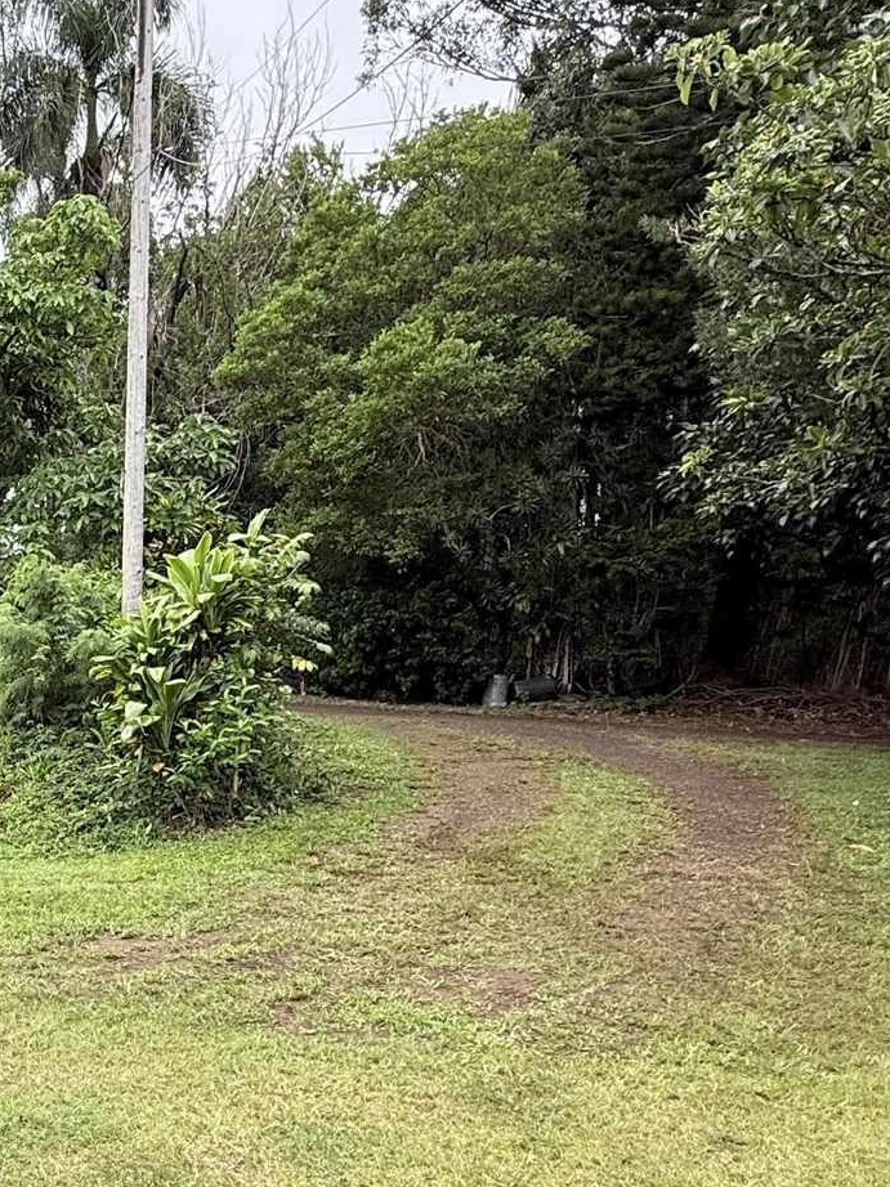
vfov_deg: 50.9
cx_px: -85
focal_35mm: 35
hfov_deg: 35.0
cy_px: 859
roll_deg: +0.8
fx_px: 1200
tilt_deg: -8.3
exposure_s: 1/124
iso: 64
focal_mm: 2.22
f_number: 2.2
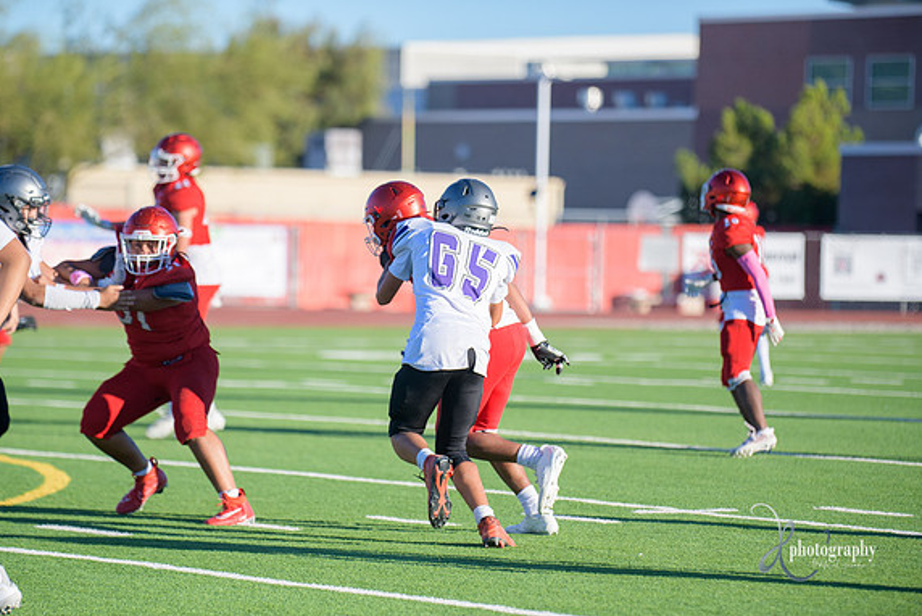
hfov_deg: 9.7
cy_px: 310
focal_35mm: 213
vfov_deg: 6.5
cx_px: 456
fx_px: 5458
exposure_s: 1/6400
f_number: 2.8
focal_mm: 210
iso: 400
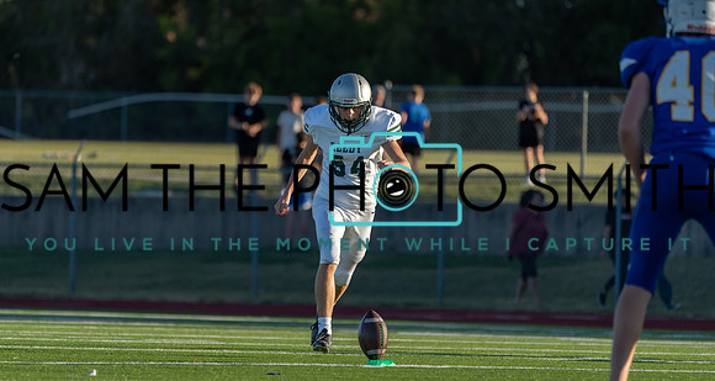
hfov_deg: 4.9
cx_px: 343
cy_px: 183
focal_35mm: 442
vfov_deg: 2.6
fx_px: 8273
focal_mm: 400
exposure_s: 1/1250
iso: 500
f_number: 5.6
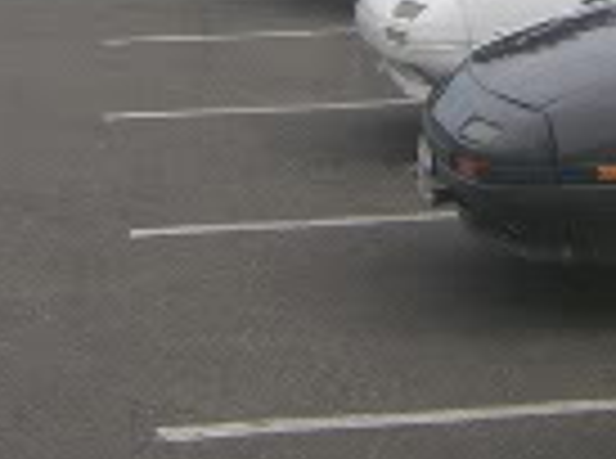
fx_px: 2911
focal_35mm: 164
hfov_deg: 11.9
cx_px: 634
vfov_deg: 8.7
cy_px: -320
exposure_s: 1/250
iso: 50
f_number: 5.8
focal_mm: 5.95
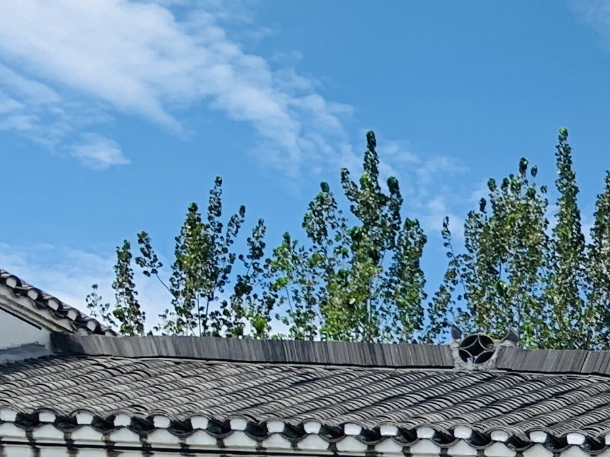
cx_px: 1285
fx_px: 1991
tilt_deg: +6.2
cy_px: 765
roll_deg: -3.0
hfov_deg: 14.1
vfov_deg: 12.2
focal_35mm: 113
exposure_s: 1/1088
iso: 25
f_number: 1.8
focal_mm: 4.25
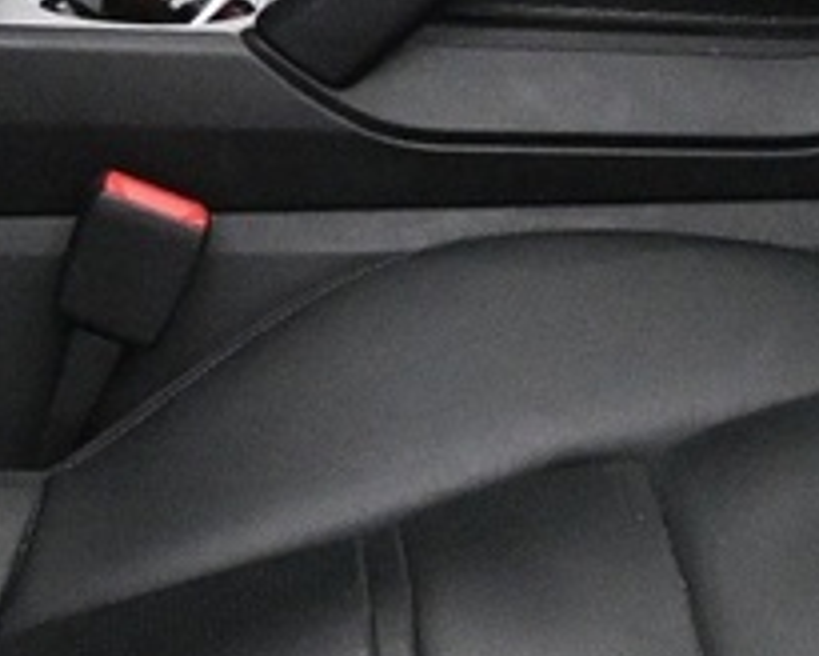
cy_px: -340
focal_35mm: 178
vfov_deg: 8.5
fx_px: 4315
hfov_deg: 10.8
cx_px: 435
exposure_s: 1/50
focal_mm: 16
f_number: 3.5
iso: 4000
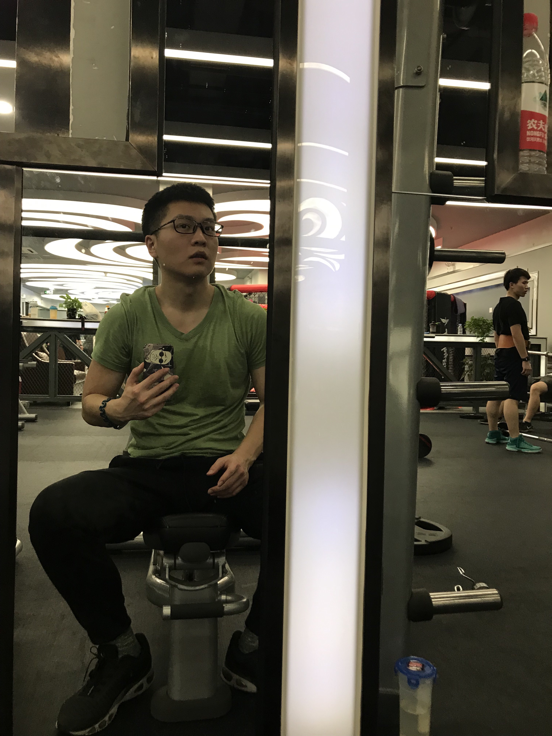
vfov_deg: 63.4
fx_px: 595
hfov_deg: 49.7
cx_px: 276
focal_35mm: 28
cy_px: 368
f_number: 1.8
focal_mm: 3.99
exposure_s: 1/17
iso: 40
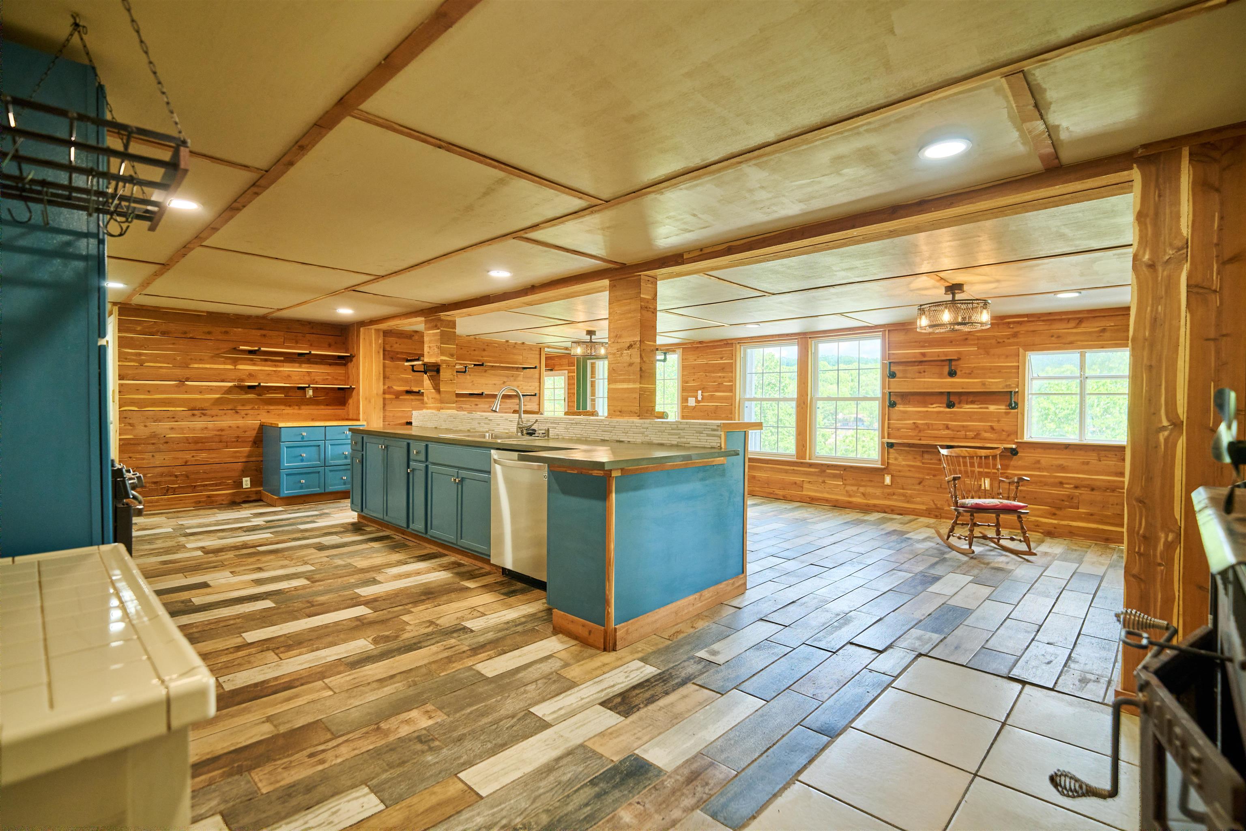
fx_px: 554
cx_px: 623
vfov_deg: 73.7
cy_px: 416
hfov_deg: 96.7
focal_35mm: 16
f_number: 2.8
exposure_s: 1/125
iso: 2500
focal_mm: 16
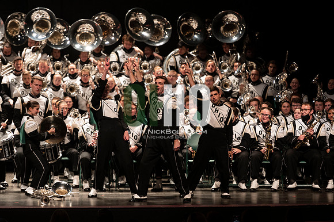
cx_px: 167
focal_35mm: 200
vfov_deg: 6.9
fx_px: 1854
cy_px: 111
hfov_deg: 10.3
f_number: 2.8
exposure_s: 1/500
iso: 2500
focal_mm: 200
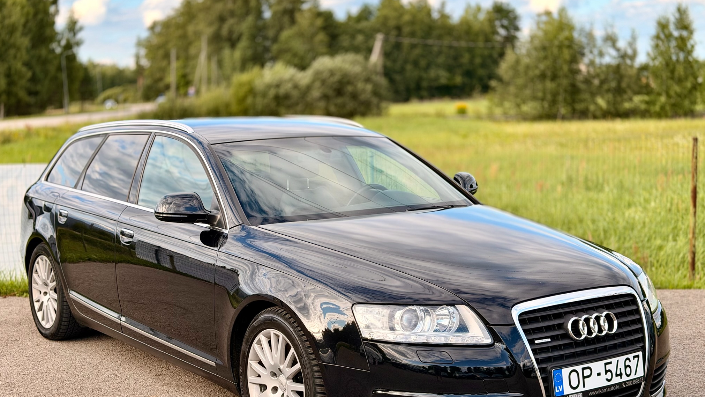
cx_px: 349
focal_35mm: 53
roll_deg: +2.2
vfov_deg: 22.6
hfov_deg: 39.2
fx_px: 991
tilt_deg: -8.6
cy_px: 237
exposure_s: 1/1429
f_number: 1.78
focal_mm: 6.76
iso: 80
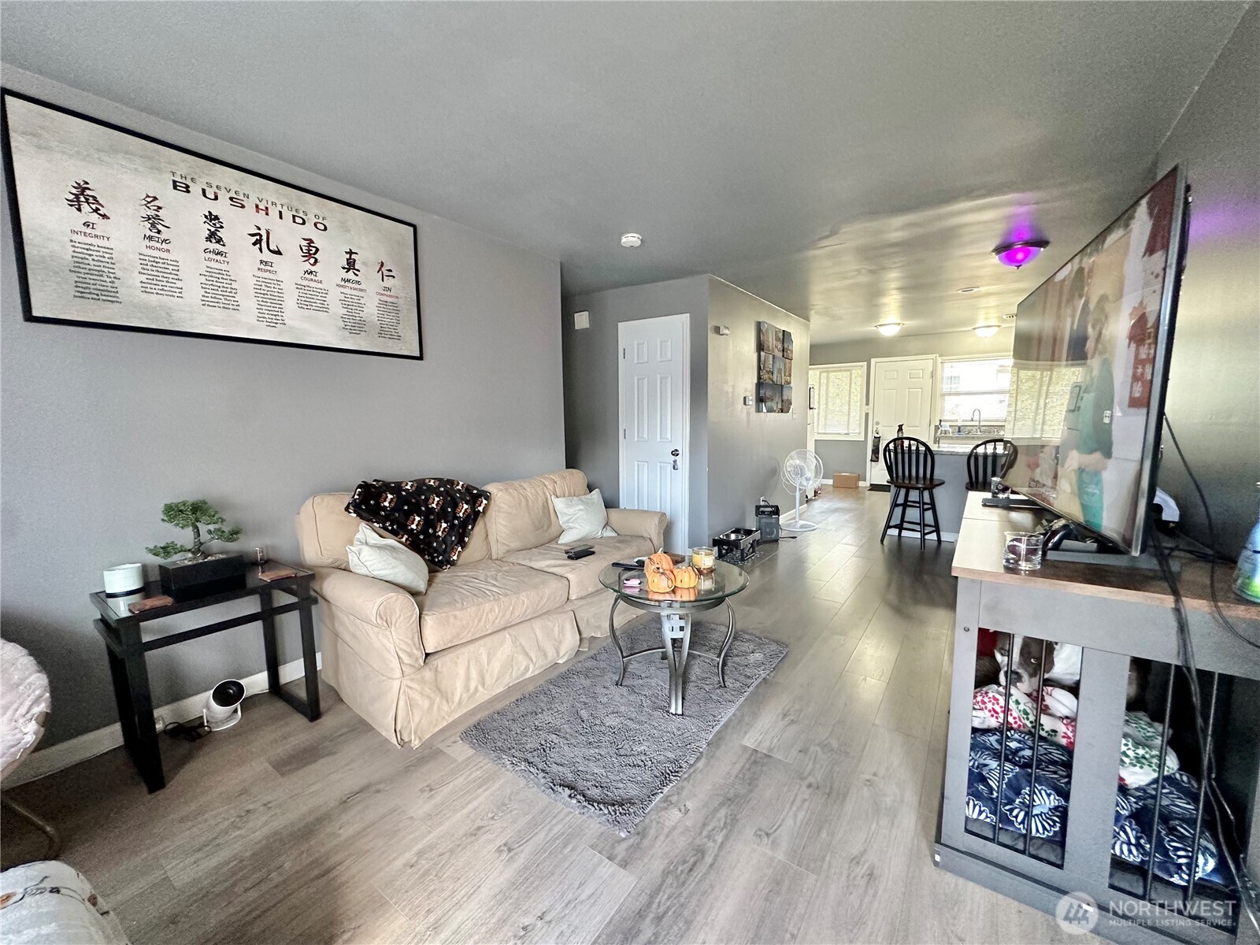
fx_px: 510
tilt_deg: -6.9
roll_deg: +1.7
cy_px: 472
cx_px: 630
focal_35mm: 14
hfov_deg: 102.1
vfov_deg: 85.7
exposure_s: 1/99
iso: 320
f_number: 2.2
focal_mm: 2.22
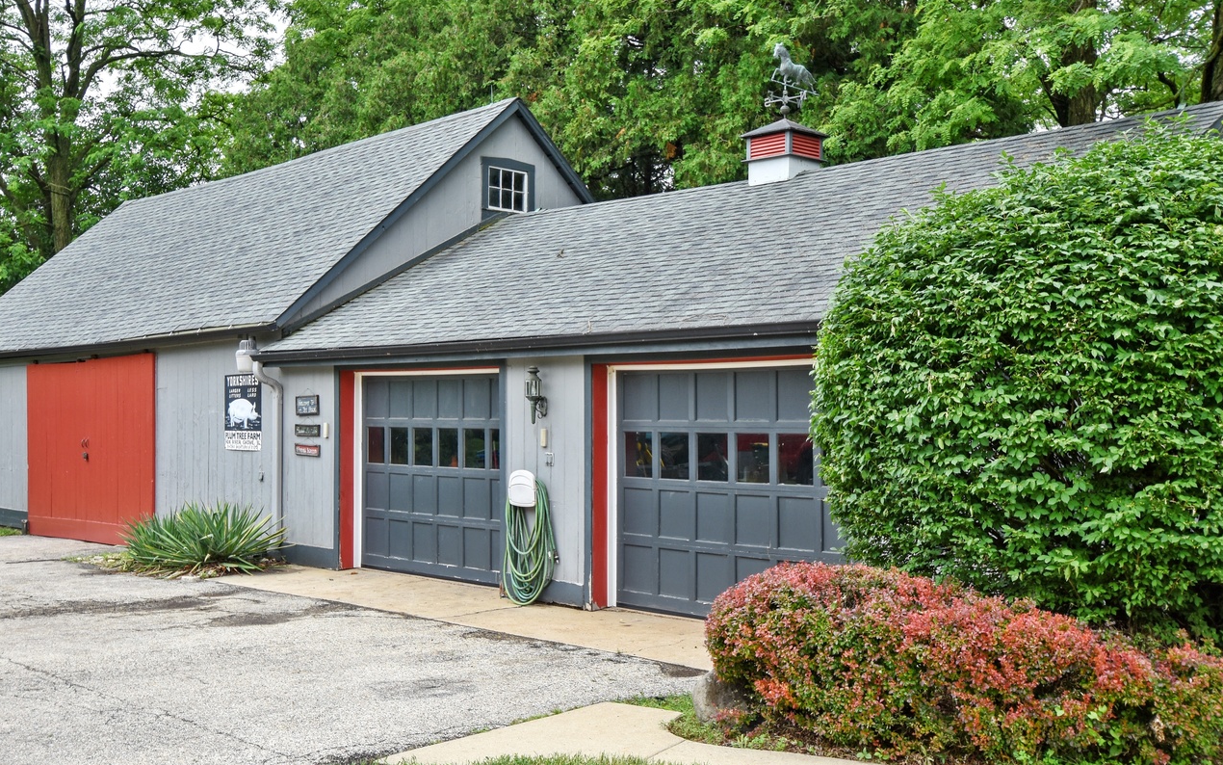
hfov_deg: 50.4
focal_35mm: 39
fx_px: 1300
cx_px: 625
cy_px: 358
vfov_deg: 32.8
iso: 200
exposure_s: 1/125
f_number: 8
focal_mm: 20
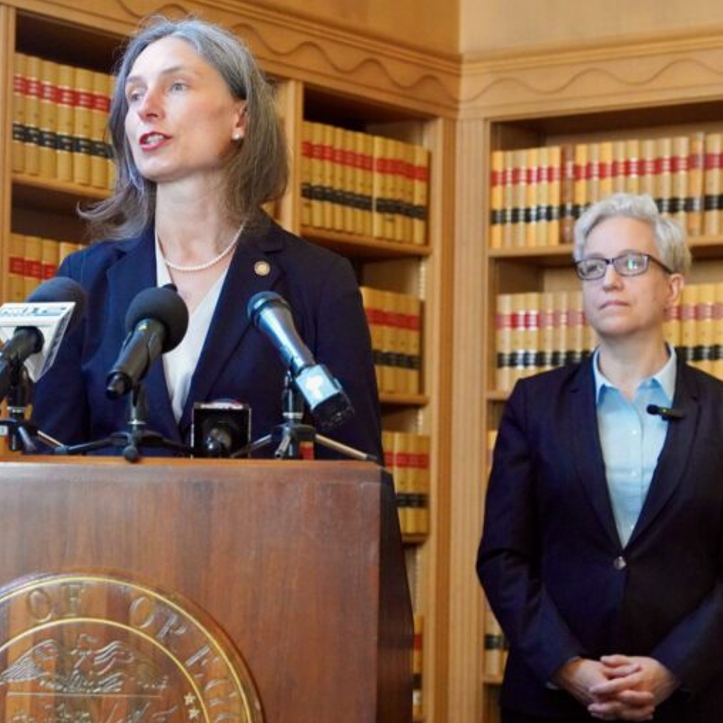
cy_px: 360
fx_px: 2676
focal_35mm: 113
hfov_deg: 15.4
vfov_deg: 15.4
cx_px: 354
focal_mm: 58.8
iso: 5000
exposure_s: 1/160
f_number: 4
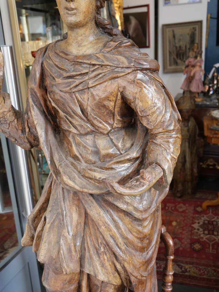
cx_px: 110
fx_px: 304
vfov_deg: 51.4
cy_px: 146
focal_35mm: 36
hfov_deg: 39.7
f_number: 3.9
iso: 800
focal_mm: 18
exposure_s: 1/60
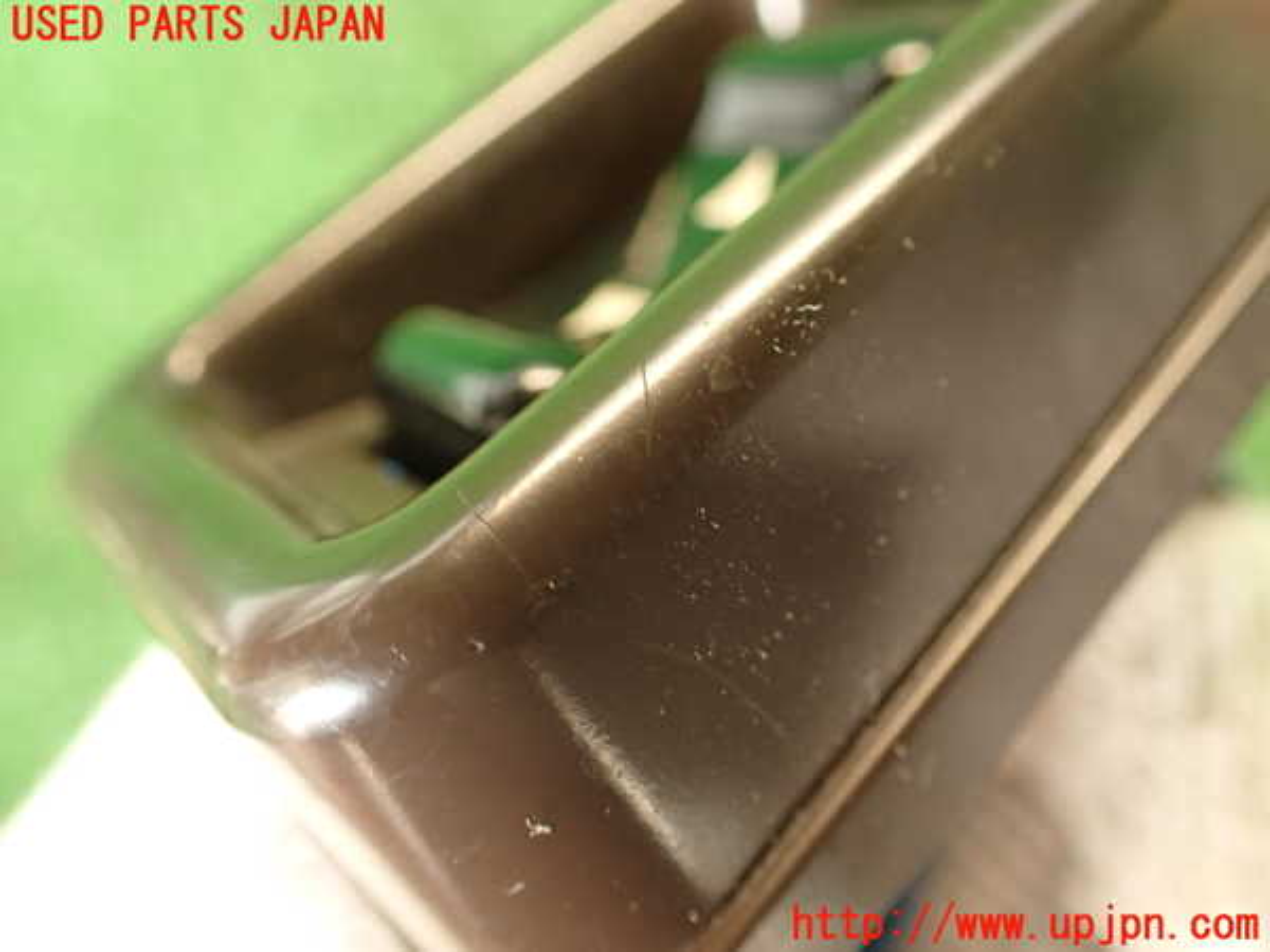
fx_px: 1174
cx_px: 635
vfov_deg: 44.2
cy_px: 476
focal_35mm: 32
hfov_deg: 56.8
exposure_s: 1/30
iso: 320
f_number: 2.4
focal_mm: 5.79
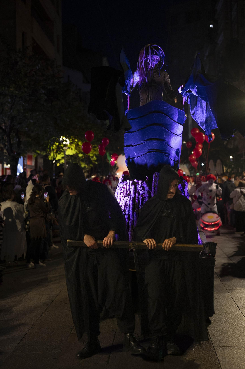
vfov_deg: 39.6
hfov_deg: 27.0
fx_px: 511
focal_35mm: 50
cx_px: 122
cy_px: 184
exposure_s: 1/250
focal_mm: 50
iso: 3200
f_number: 2.8
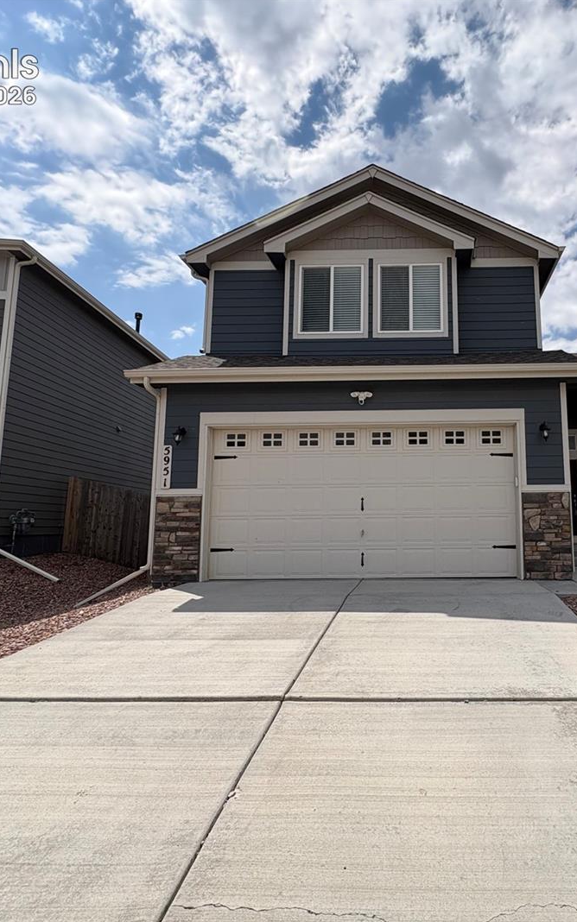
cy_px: 464
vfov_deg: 85.0
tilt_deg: +7.7
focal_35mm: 20
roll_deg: +0.5
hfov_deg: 57.1
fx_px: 503
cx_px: 423
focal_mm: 2.22
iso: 50
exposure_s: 1/2770
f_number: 2.2
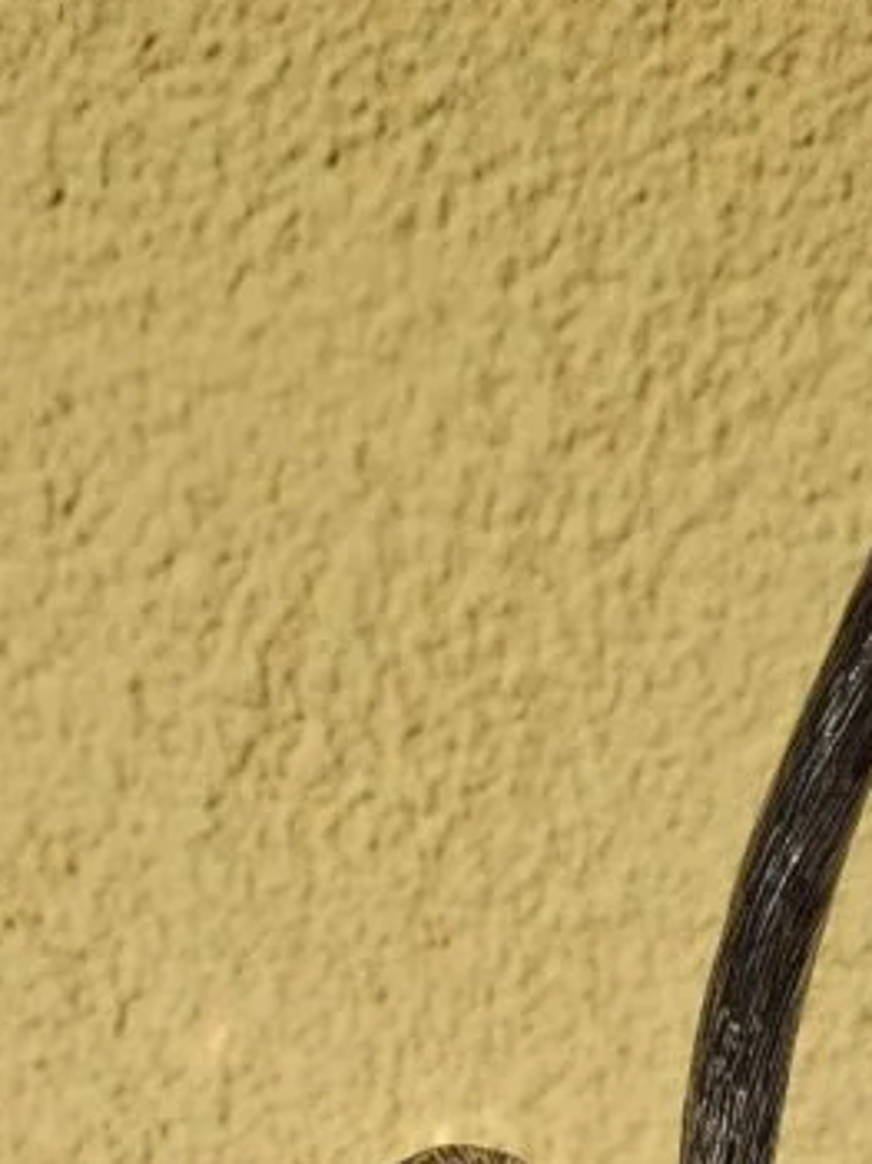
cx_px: 560
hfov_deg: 20.1
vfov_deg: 22.9
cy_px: 1622
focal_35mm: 73
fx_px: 2453
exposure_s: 1/2890
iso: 25
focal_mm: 4.69
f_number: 1.8
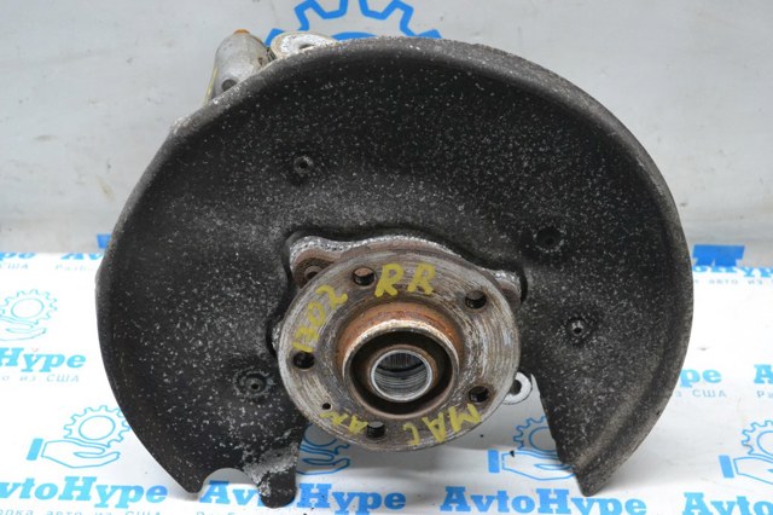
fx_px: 1223
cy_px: 258
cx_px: 386
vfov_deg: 23.8
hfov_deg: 35.1
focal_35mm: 57
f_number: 5
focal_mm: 38
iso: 3200
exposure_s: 1/200
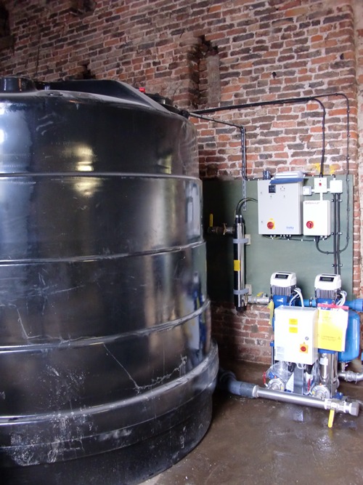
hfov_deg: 39.6
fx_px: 504
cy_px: 242
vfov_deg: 51.4
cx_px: 182
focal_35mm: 36
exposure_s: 1/25
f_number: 2.8
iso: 400
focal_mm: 6.3
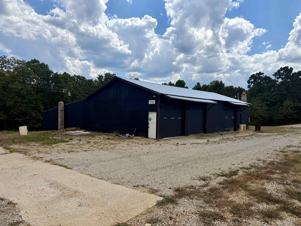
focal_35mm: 24
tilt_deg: -1.6
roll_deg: -1.3
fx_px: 209
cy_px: 113
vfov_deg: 56.8
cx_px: 150
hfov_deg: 71.6
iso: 80
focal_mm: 6.76
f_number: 1.78
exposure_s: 1/8130
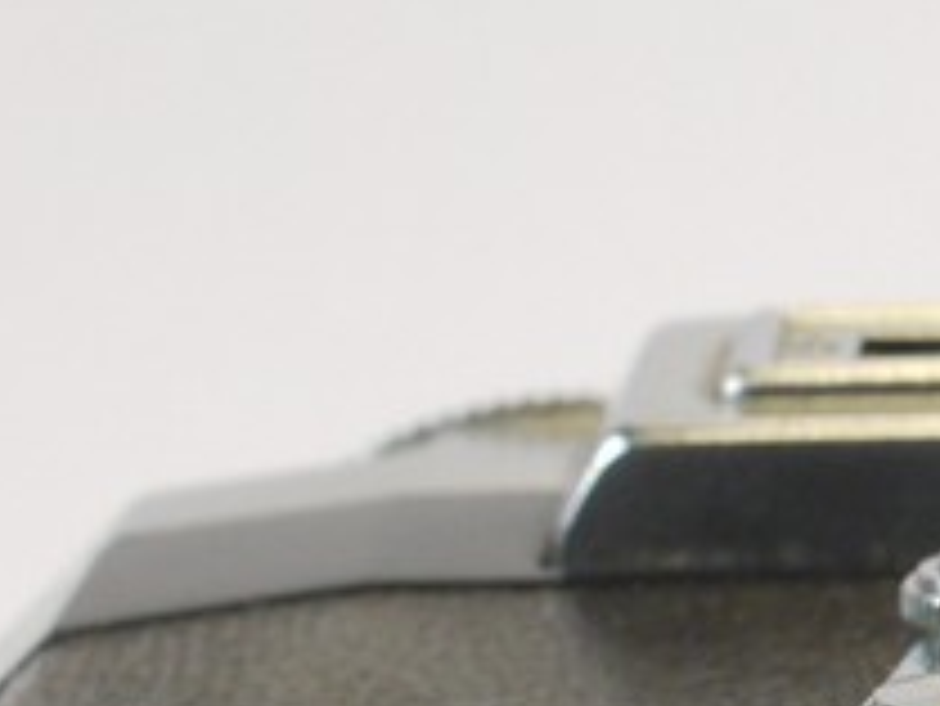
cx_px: 2145
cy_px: 702
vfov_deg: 4.3
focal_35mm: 345
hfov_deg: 5.6
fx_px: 9374
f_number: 8
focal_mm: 30
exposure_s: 1/25
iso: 400
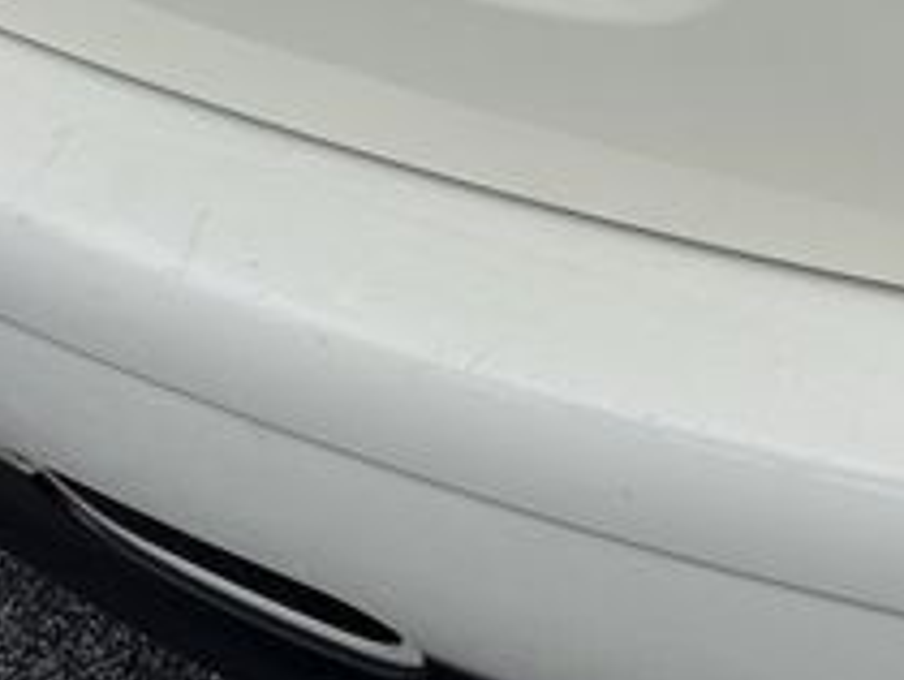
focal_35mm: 73
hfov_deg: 22.6
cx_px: 1291
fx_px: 1909
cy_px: 168
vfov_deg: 20.1
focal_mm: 6.76
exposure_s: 1/2801
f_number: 1.78
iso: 80
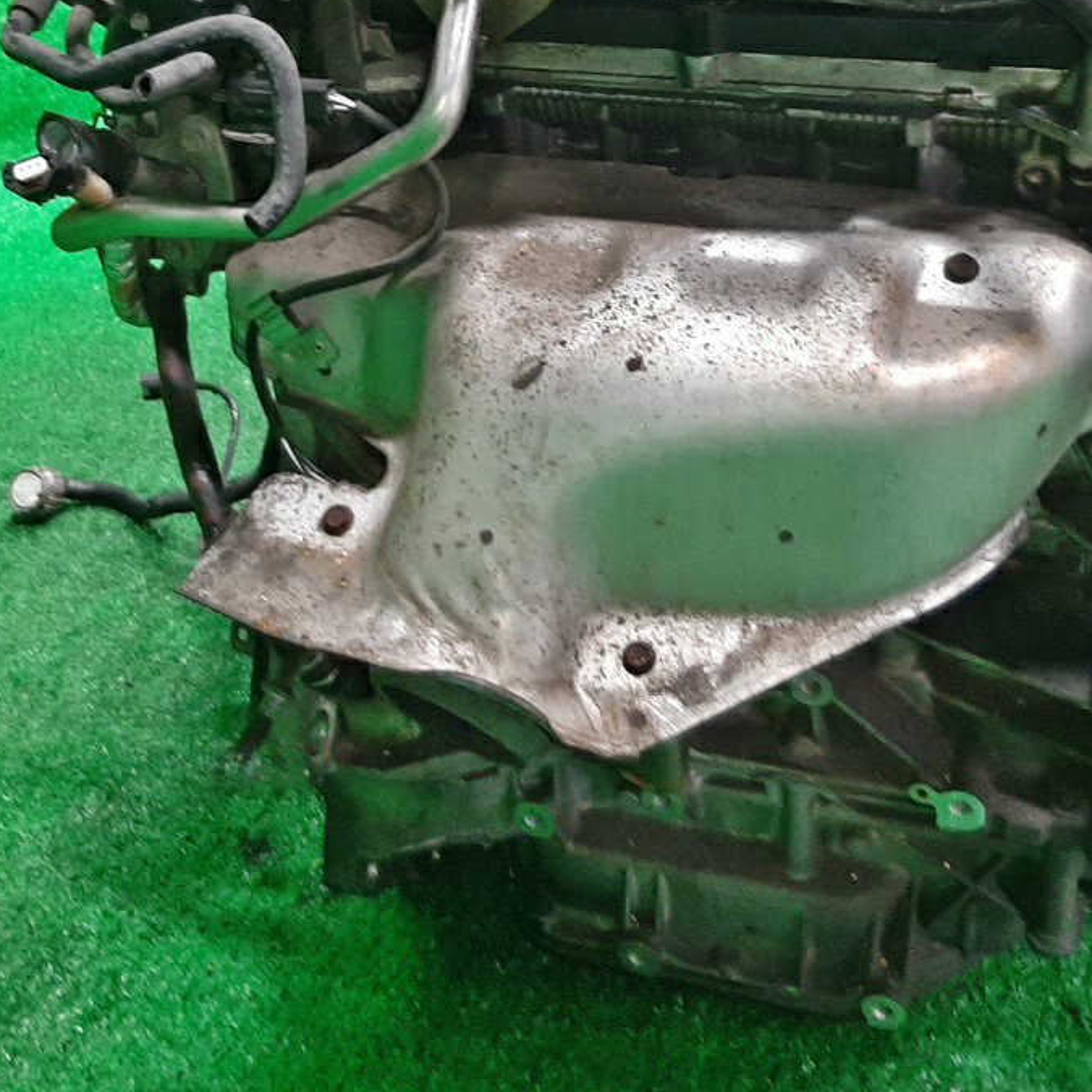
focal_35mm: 49
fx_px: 1749
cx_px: 497
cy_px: 270
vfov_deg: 34.0
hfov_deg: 34.7
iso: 210
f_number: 1.7
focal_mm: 3.93
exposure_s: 1/50
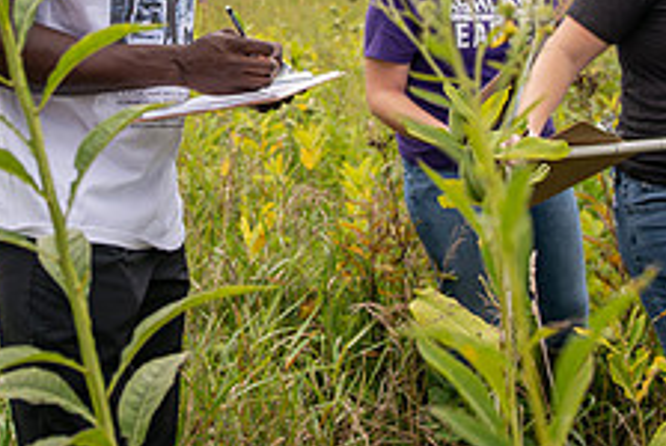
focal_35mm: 75
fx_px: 1389
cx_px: 175
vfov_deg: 17.8
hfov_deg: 26.6
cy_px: 10
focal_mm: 29
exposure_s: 1/500
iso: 100
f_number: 3.5
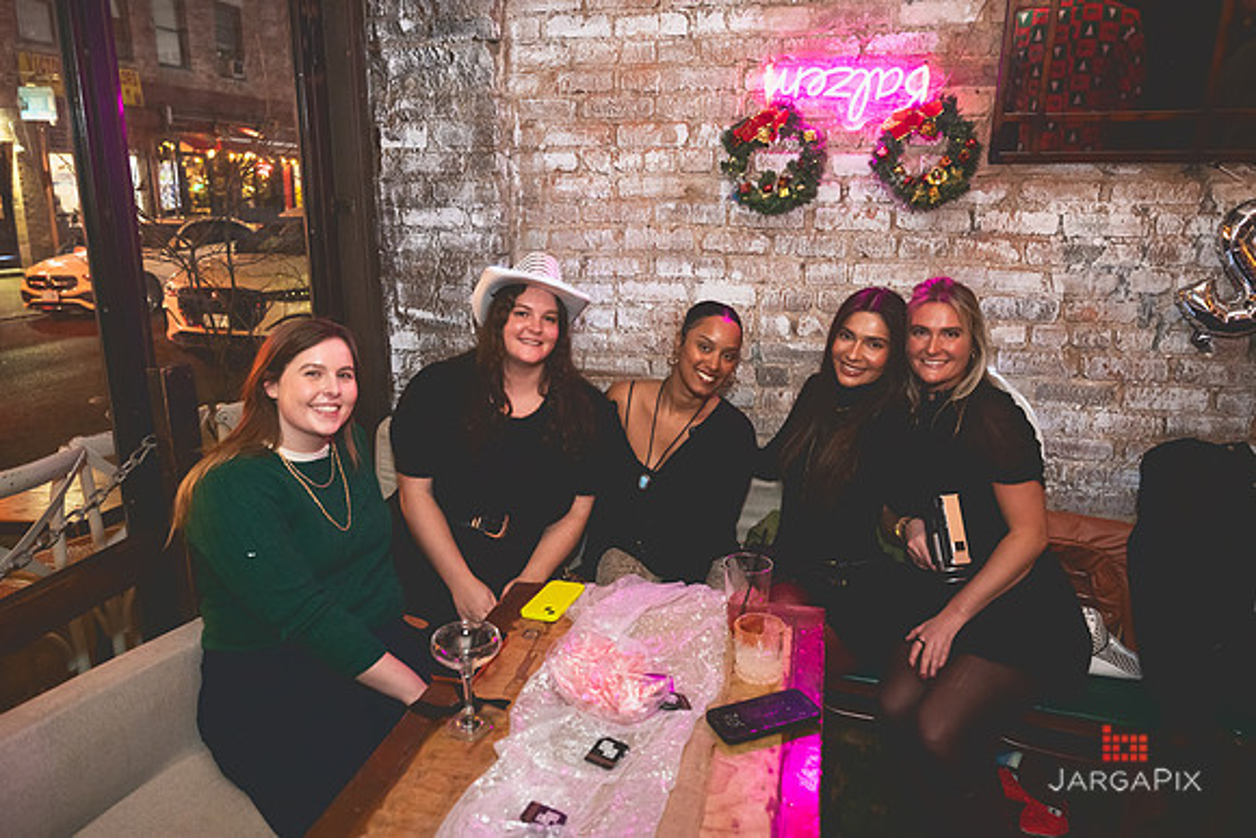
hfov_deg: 70.5
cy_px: 407
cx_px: 626
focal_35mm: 25
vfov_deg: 50.5
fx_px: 888
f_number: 3.2
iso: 3200
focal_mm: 24
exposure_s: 1/125
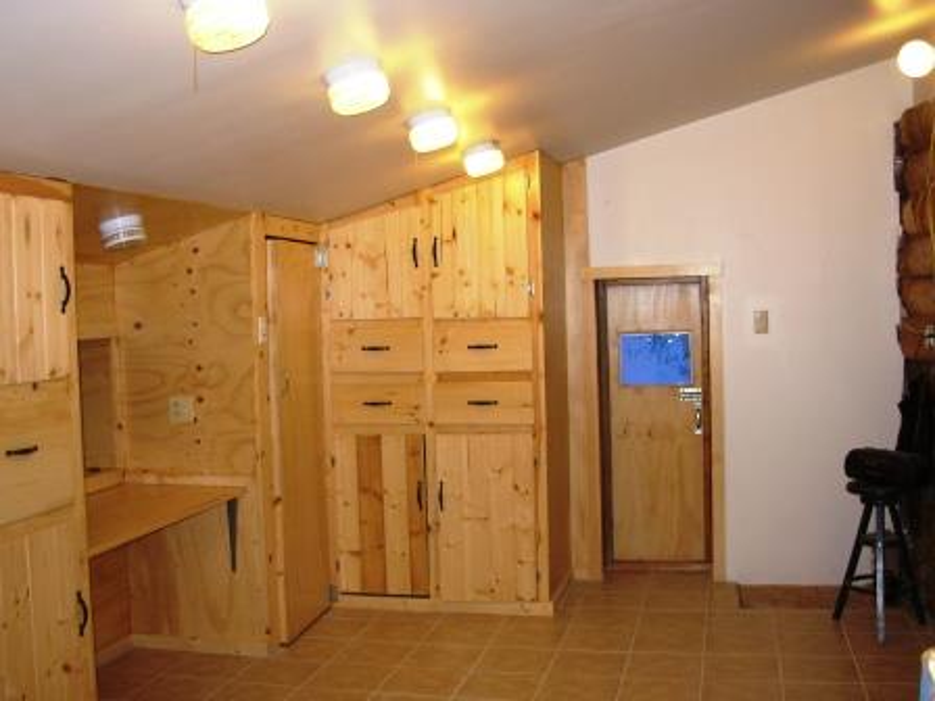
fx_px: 1026
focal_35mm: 38
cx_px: 468
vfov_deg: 37.7
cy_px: 350
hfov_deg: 49.0
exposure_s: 1/47.9
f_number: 2.9
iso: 75
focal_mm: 6.3
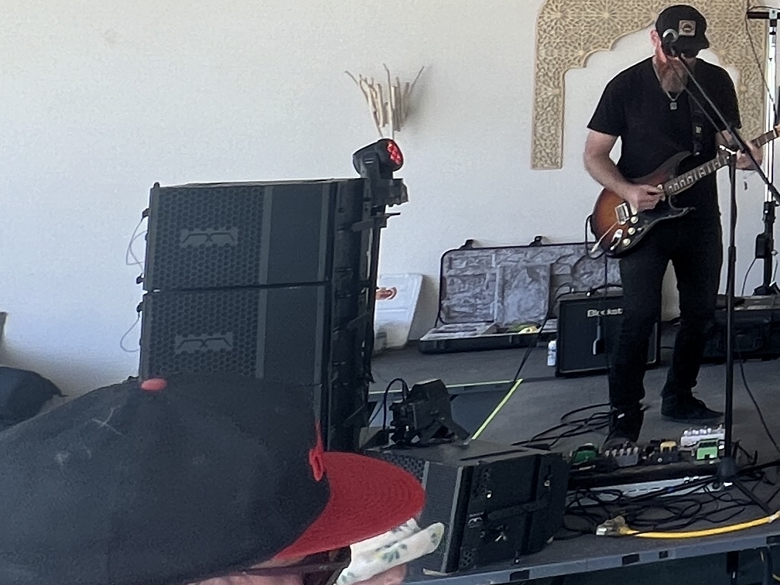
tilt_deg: +2.1
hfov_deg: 24.6
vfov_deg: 26.2
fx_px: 1172
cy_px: -36
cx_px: 1271
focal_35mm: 52
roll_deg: +1.4
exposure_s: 1/113
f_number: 1.8
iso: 32
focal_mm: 1.57
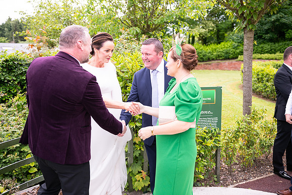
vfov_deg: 37.9
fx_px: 284
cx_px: 146
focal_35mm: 35
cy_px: 98
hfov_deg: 54.4
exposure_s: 1/1000
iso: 250
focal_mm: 35
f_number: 3.5
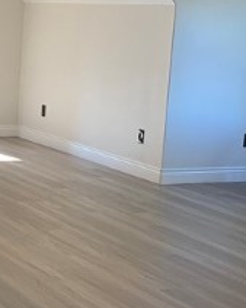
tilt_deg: -8.1
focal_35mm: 92
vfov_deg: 20.8
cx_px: 12
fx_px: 839
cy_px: 137
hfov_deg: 16.4
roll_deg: -3.8
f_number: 1.8
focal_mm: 4.25
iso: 64
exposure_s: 1/60
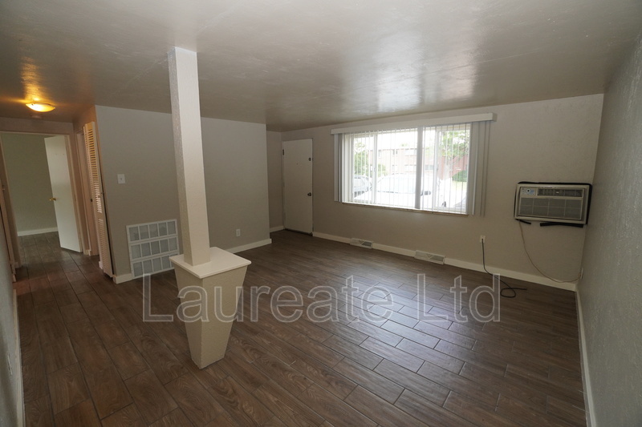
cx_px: 321
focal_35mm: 15
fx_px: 267
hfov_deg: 100.4
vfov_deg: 77.3
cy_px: 214
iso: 800
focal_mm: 10
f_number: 7.1
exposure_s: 1/60
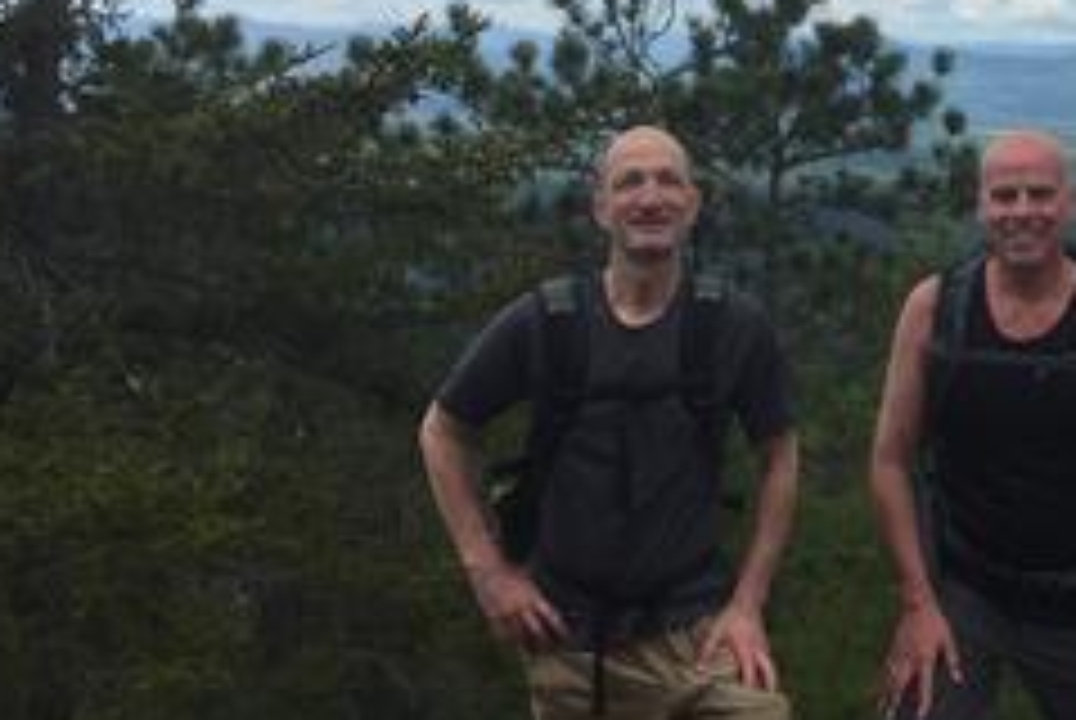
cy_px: 92
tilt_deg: -1.6
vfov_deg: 21.2
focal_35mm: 63
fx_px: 1885
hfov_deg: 30.9
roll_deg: -2.3
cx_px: 887
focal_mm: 4.15
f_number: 2.2
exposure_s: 1/2083
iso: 32
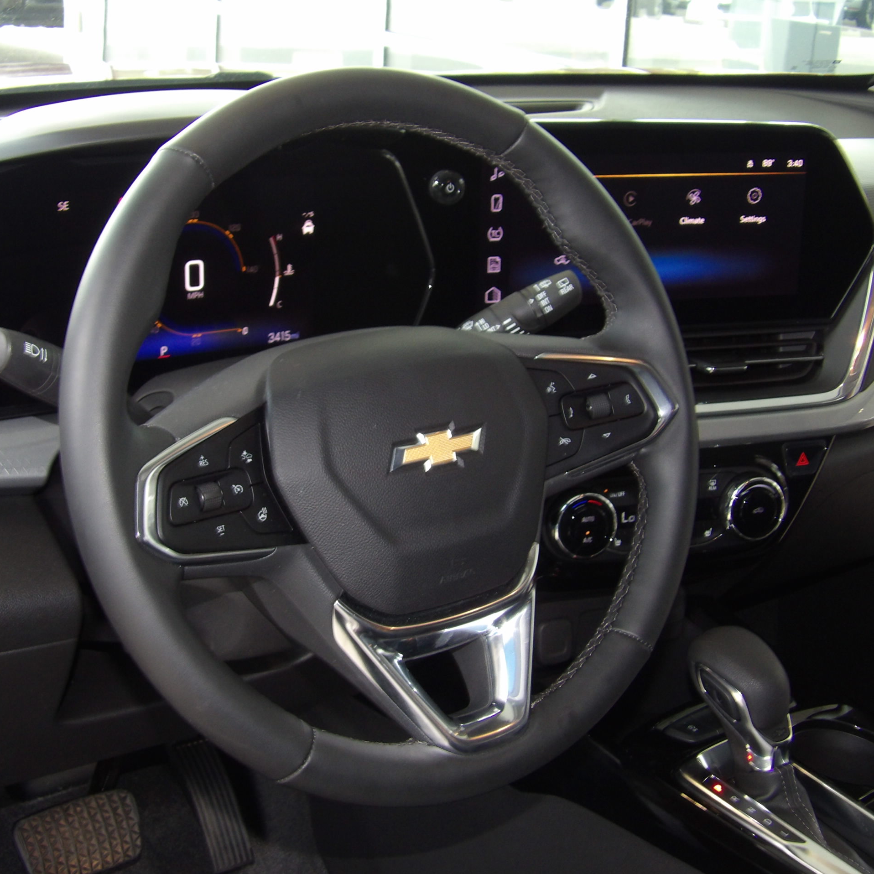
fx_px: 1571
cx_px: 367
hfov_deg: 31.0
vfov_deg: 31.1
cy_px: 435
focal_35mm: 55
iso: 200
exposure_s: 1/30
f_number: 3.8
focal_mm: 8.2
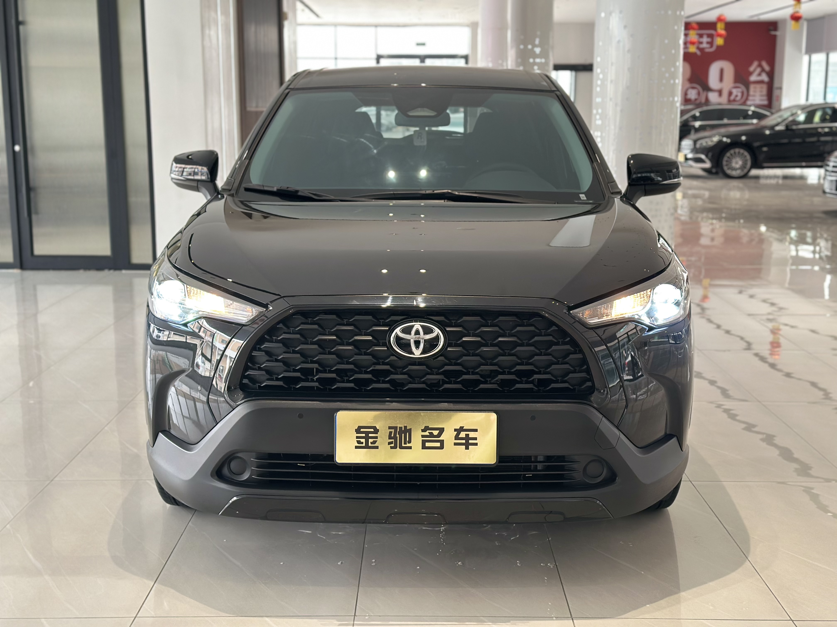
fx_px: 1161
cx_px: 418
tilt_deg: -10.7
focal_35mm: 48
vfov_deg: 30.3
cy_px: 314
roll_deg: +0.6
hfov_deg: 39.7
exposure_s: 1/60
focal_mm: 6.86
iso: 125
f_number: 1.78
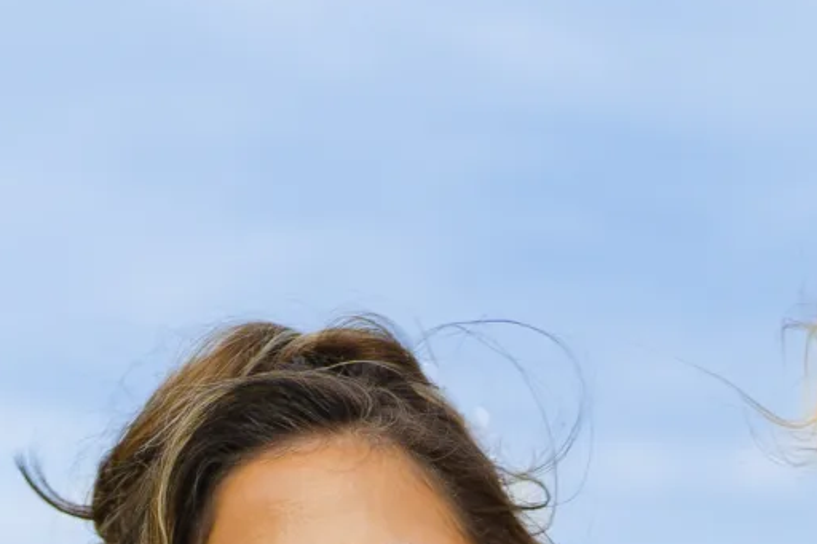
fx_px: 5671
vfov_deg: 5.4
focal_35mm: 250
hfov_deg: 8.2
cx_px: 809
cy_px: 1061
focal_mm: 50
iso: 100
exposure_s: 1/5000
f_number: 2
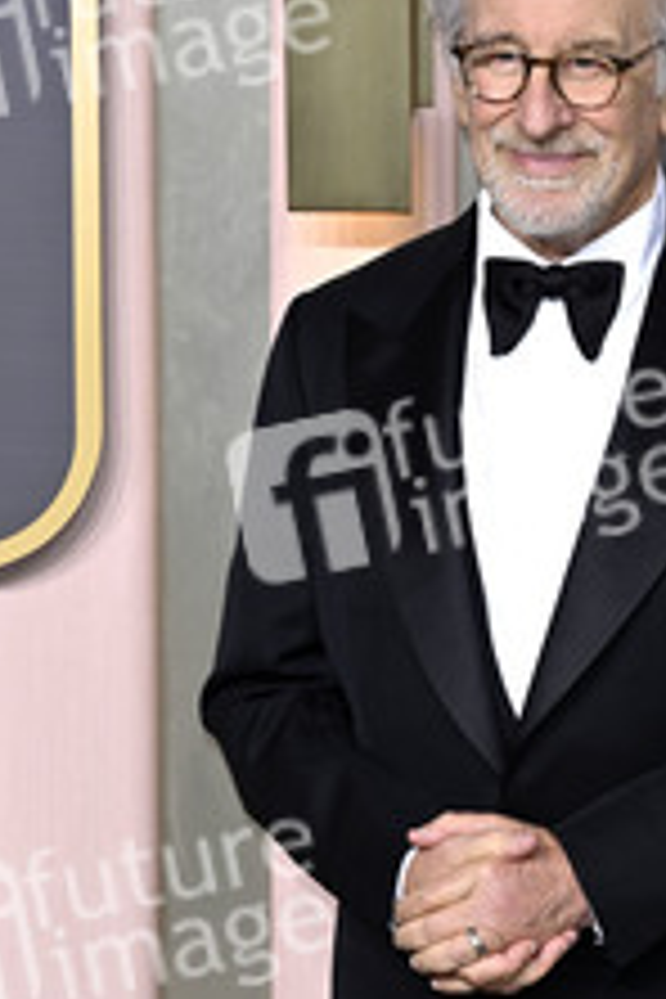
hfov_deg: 7.6
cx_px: 590
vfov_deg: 11.4
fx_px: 4995
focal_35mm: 180
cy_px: 702
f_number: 8
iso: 320
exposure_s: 1/200
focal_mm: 100
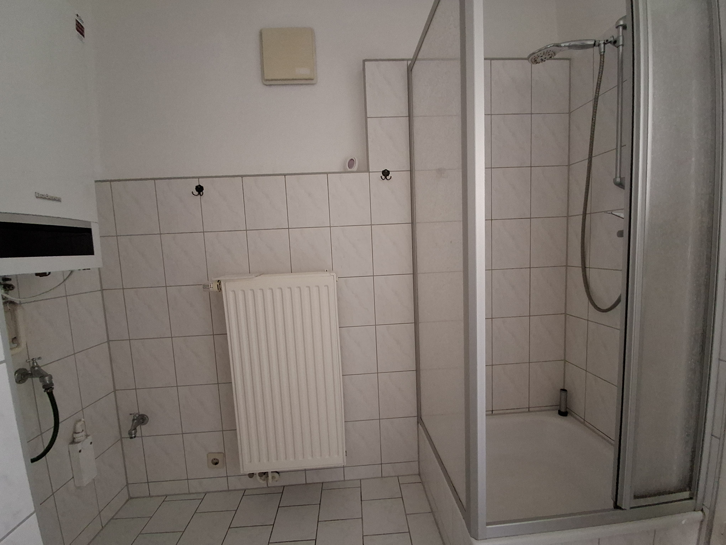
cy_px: 272
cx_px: 363
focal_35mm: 16
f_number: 2.2
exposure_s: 1/25
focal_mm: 1.64
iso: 400
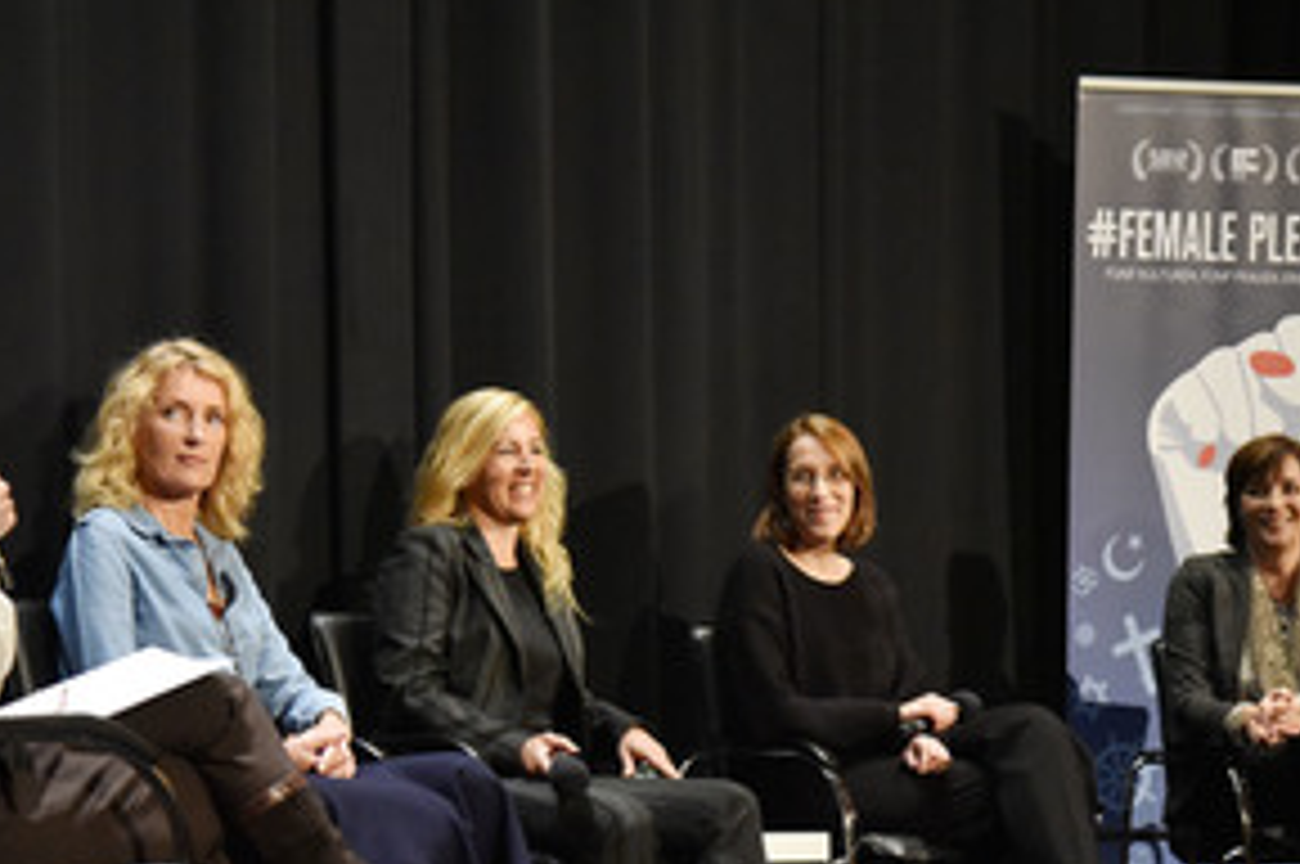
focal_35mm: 117
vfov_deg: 11.7
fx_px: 4220
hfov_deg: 17.5
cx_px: 565
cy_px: 662
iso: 6400
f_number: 4.5
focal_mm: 75
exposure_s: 1/100
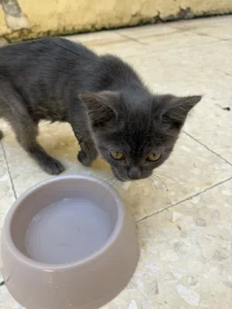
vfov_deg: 67.3
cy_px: 154
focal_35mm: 26
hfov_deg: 53.1
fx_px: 232
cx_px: 116
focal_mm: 5.96
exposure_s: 1/194
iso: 40
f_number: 1.6
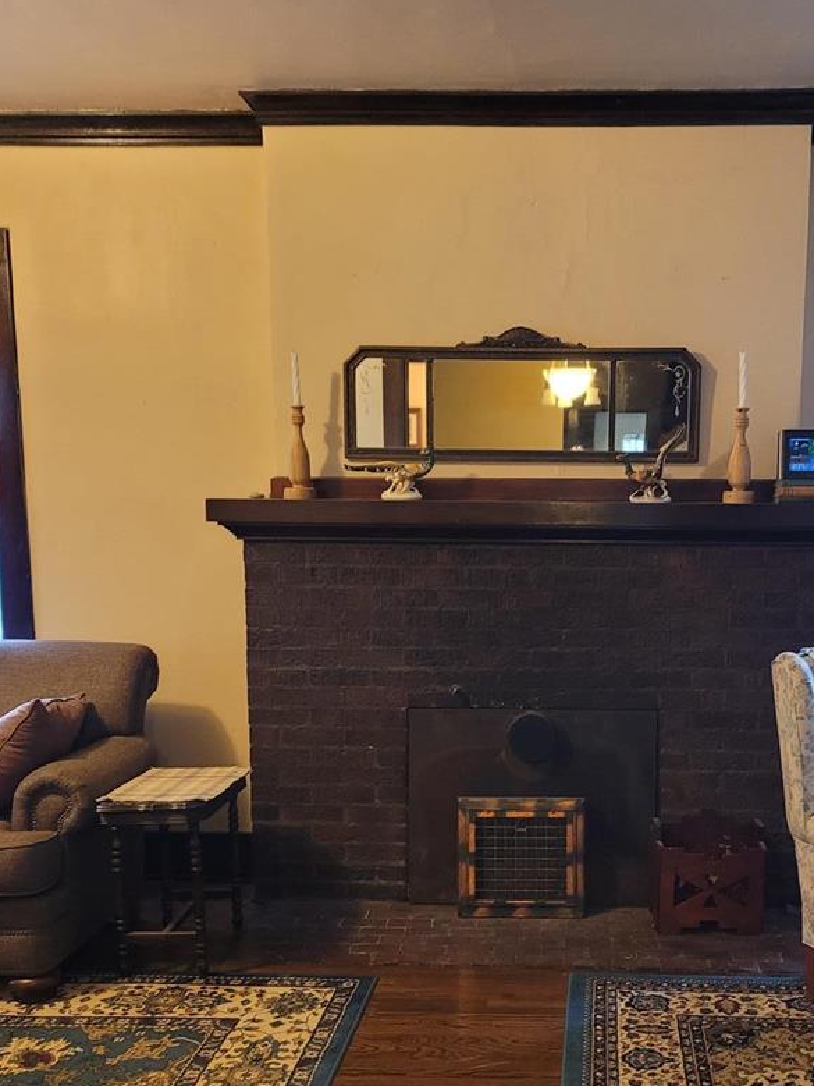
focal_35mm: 40
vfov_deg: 46.4
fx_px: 1254
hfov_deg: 35.7
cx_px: 529
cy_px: 675
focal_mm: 5.4
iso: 640
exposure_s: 1/30
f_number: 1.8
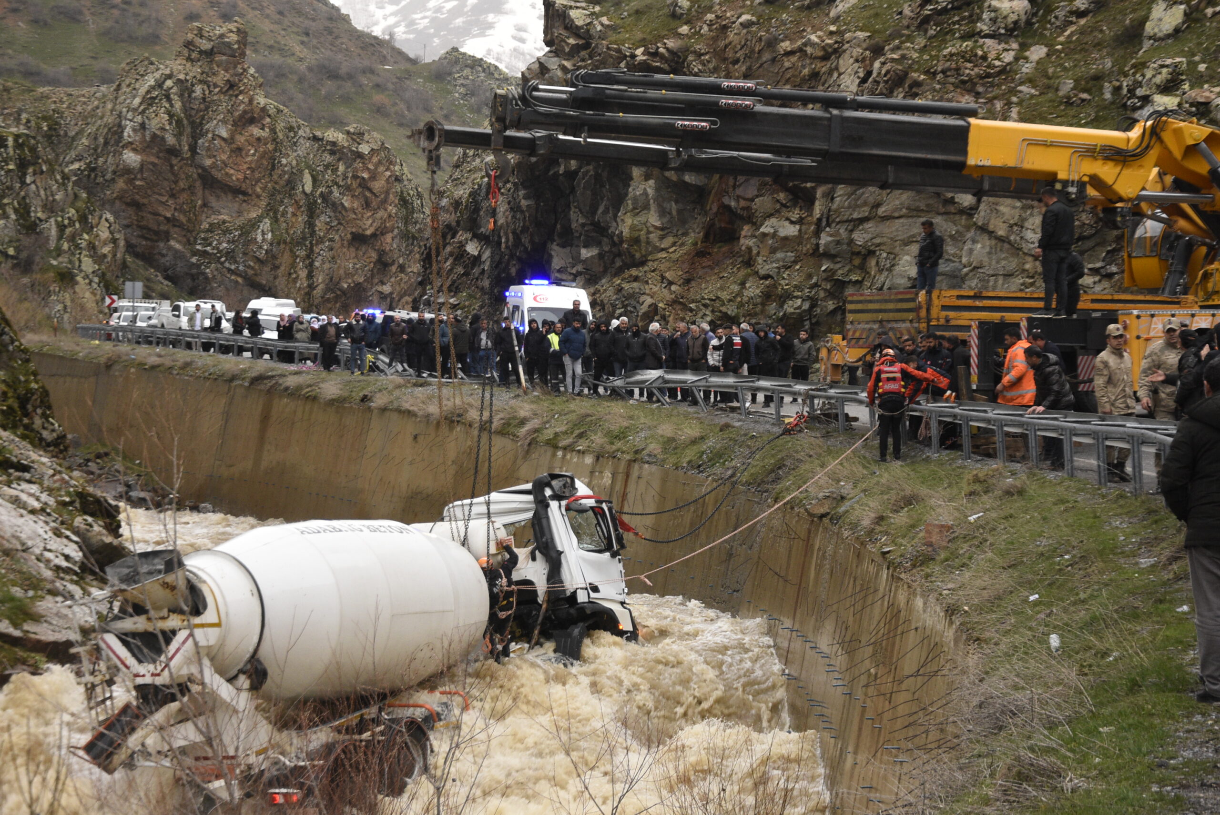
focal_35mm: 75
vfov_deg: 18.2
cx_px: 610
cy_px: 408
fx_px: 2543
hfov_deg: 27.0
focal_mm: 50
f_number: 5
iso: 1250
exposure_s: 1/100
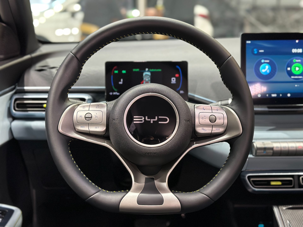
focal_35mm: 48
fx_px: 420
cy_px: 114
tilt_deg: -14.7
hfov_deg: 39.7
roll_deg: +0.0
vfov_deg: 30.3
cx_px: 152
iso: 400
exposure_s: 1/37
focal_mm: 6.86
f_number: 1.78
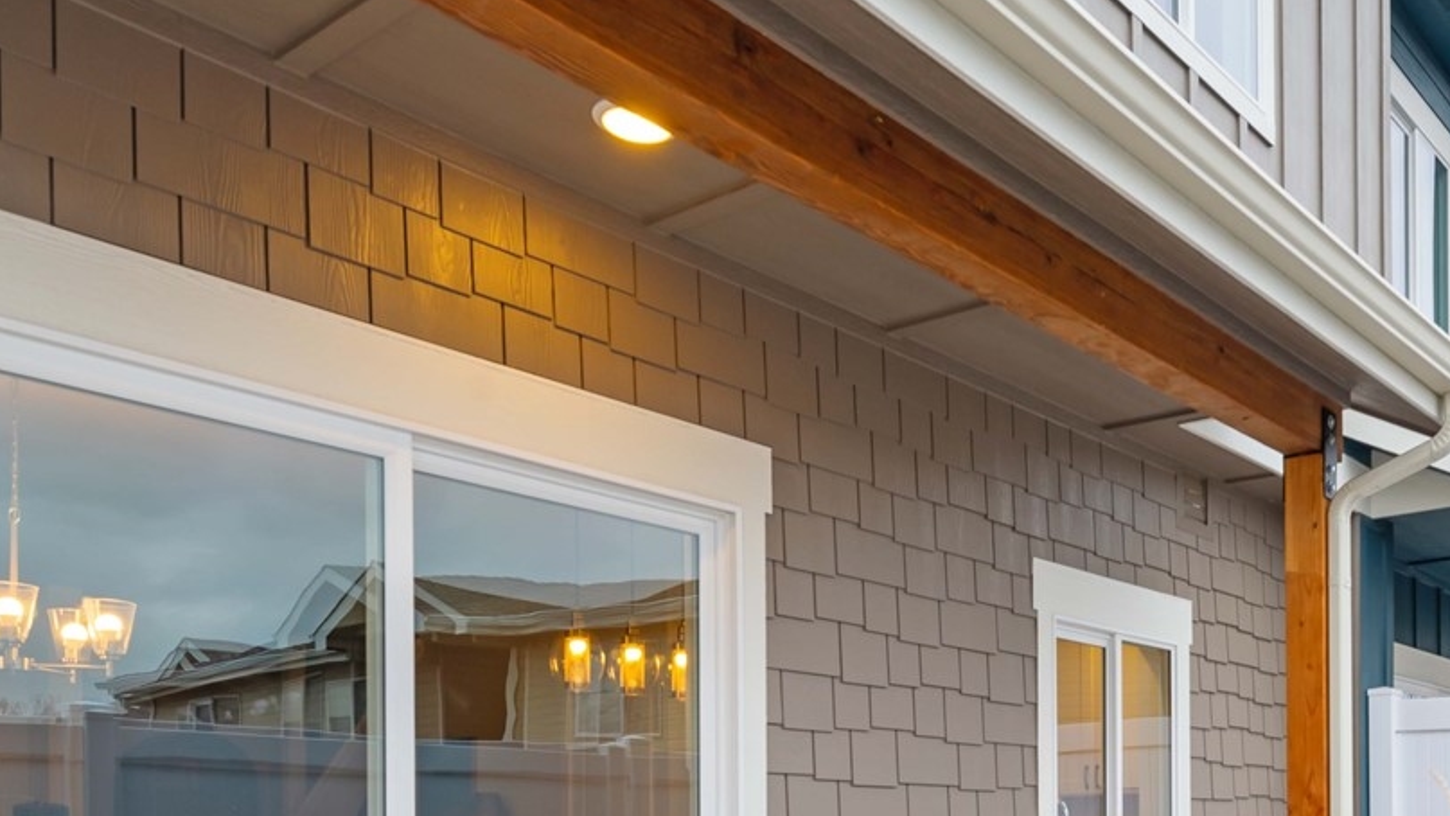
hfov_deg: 56.0
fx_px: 1269
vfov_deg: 33.3
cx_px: 1118
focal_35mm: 33
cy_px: 768
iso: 100
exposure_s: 1/25
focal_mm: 15
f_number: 7.1
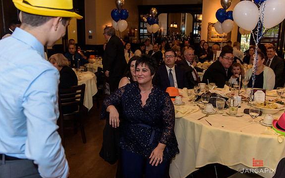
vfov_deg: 38.3
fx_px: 256
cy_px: 88
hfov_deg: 58.1
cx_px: 144
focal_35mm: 33
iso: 1600
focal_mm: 32
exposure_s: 1/125
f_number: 3.2
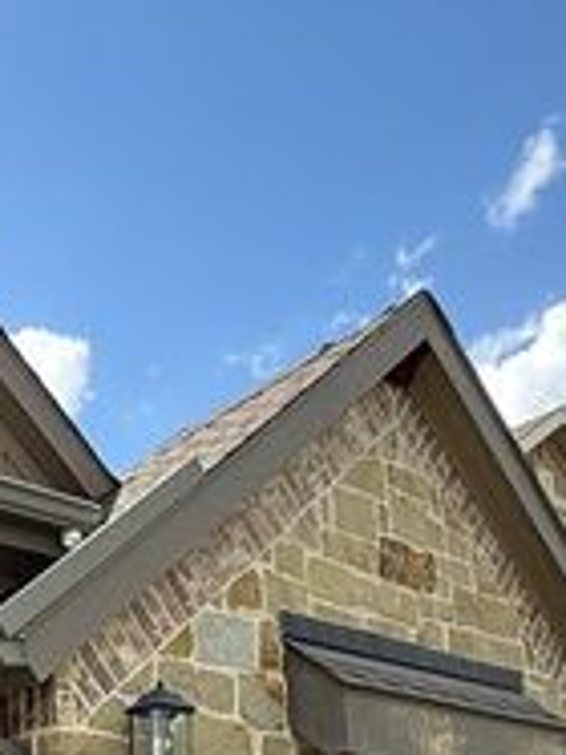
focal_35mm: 50
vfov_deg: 32.7
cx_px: 57
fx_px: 1091
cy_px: 862
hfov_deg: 28.0
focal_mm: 2.22
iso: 64
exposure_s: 1/734
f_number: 2.2
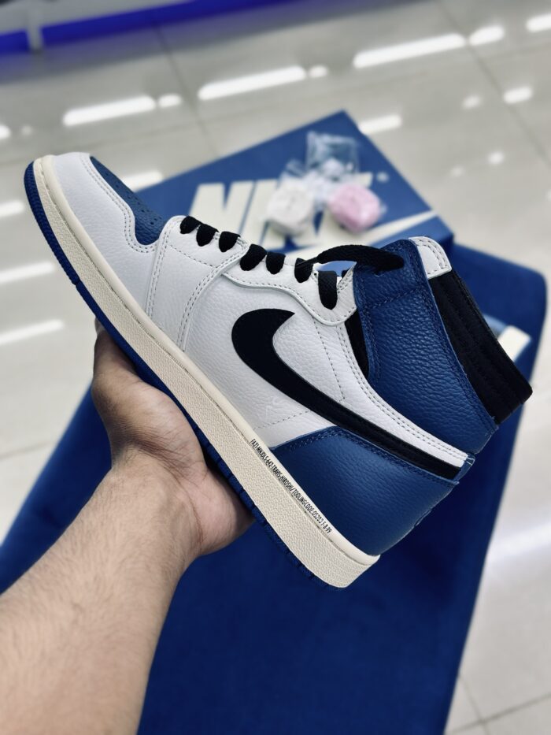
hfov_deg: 30.3
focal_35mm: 48
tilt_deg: -54.9
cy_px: 368
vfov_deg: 39.7
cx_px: 276
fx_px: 1018
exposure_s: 1/100
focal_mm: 6.86
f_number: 1.78
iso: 64
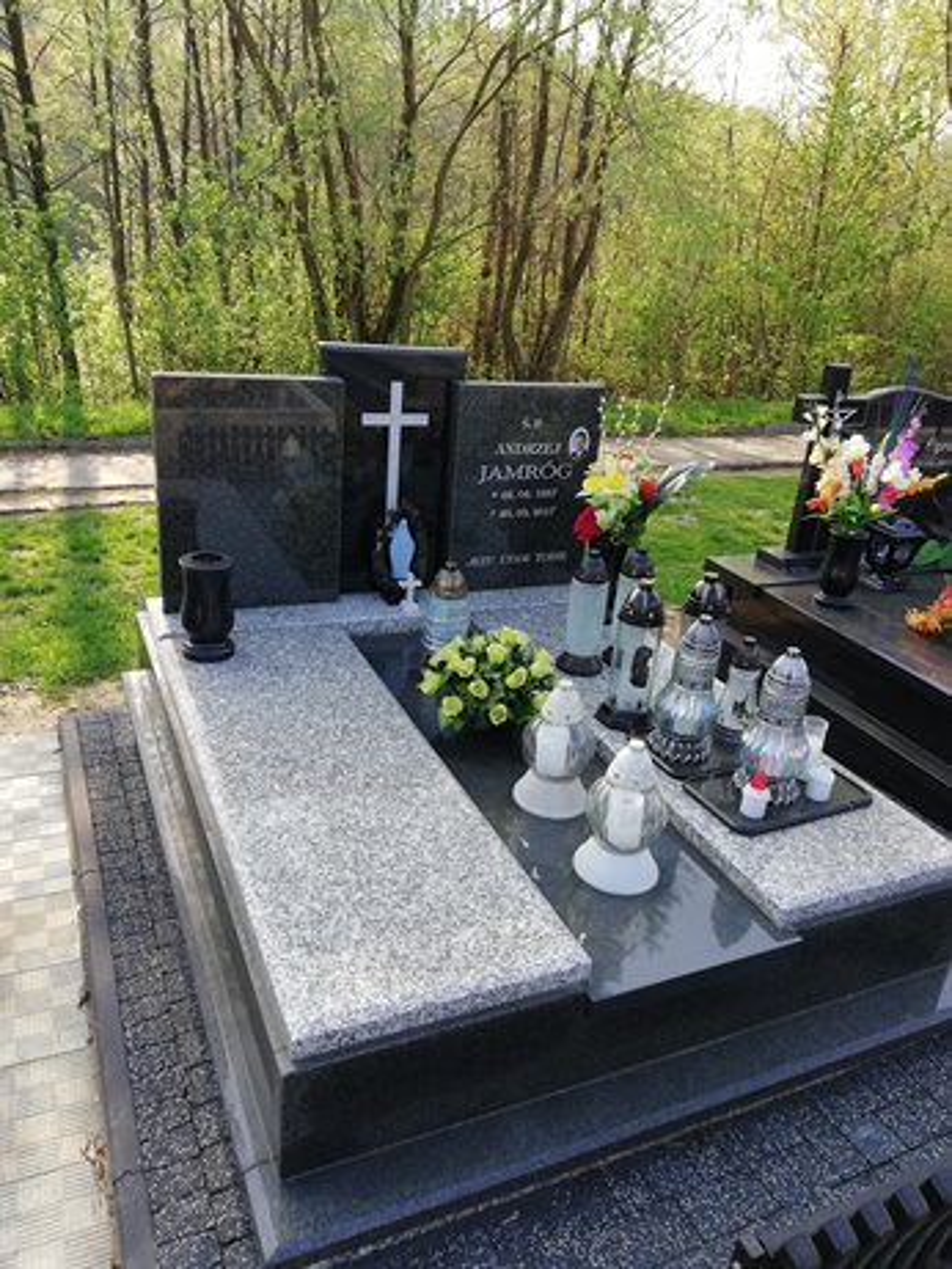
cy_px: 634
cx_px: 476
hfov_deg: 51.4
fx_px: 990
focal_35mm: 27
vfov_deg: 65.3
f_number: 2.2
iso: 50
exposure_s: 1/241
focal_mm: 3.81
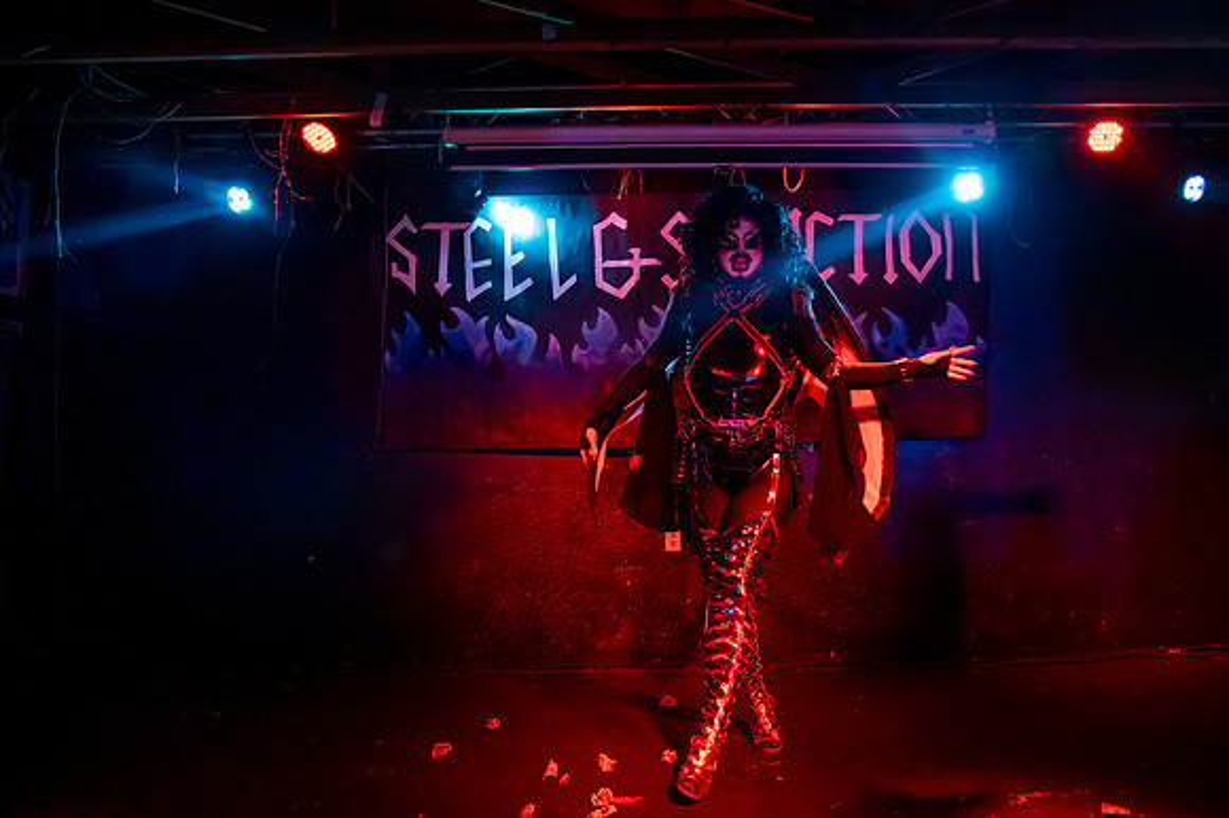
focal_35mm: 27
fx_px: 905
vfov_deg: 48.6
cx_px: 679
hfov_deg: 68.2
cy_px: 367
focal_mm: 24
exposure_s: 1/125
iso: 6400
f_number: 4
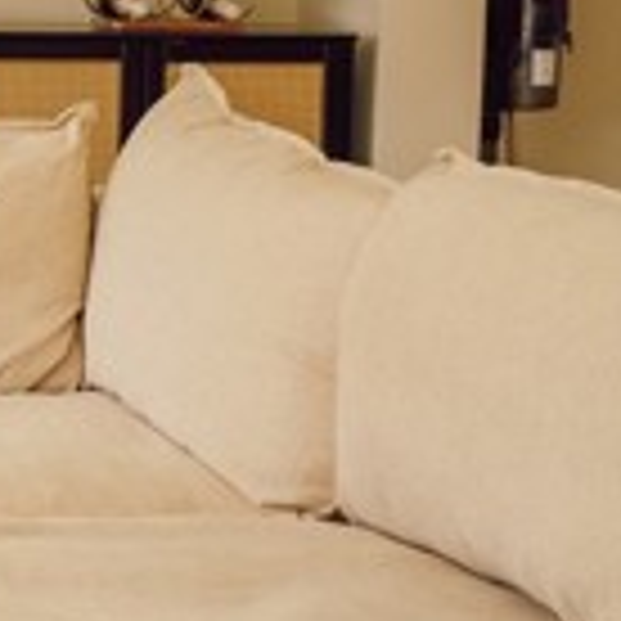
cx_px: -783
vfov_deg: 12.6
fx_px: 2801
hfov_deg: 11.0
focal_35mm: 138
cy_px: 92
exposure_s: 1/200
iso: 1250
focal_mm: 35
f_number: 6.3
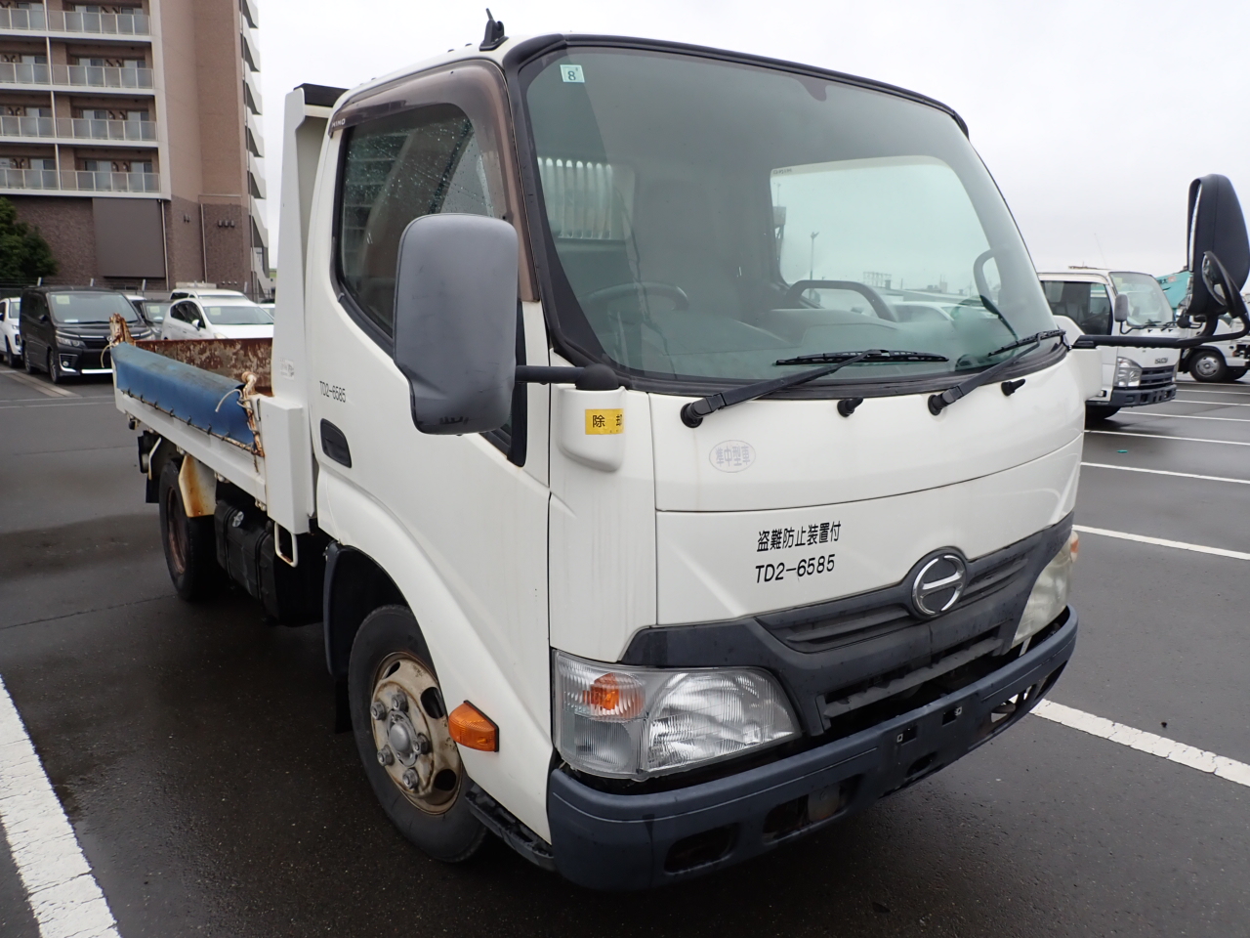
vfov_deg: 54.9
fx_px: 903
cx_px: 625
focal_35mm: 25
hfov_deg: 69.4
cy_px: 469
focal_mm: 4.5
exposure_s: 1/125
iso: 100
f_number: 2.8
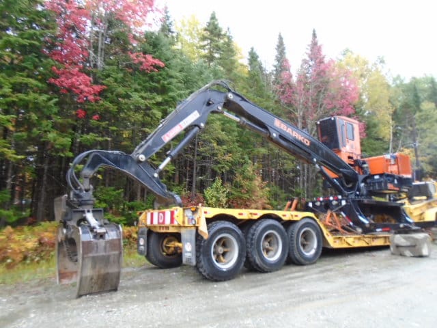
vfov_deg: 53.1
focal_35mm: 26
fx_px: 328
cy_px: 164
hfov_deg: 67.3
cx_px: 218
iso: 160
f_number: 3.2
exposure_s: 1/30
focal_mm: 4.6
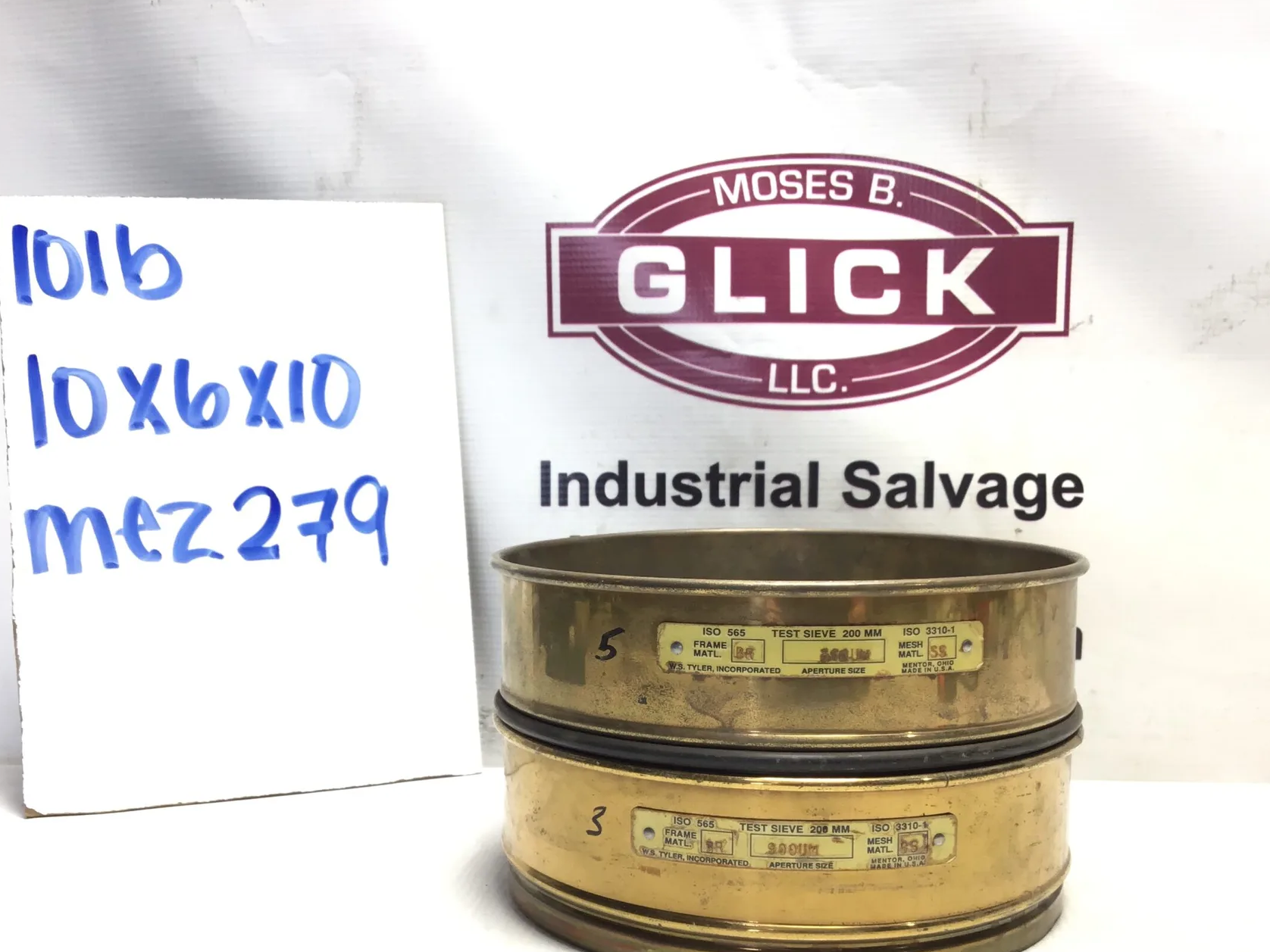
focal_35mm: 37
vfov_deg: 38.5
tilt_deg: -5.6
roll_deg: -1.2
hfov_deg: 50.1
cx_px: 646
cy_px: 566
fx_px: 1357
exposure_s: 1/60
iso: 25
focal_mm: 3.3
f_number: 2.4
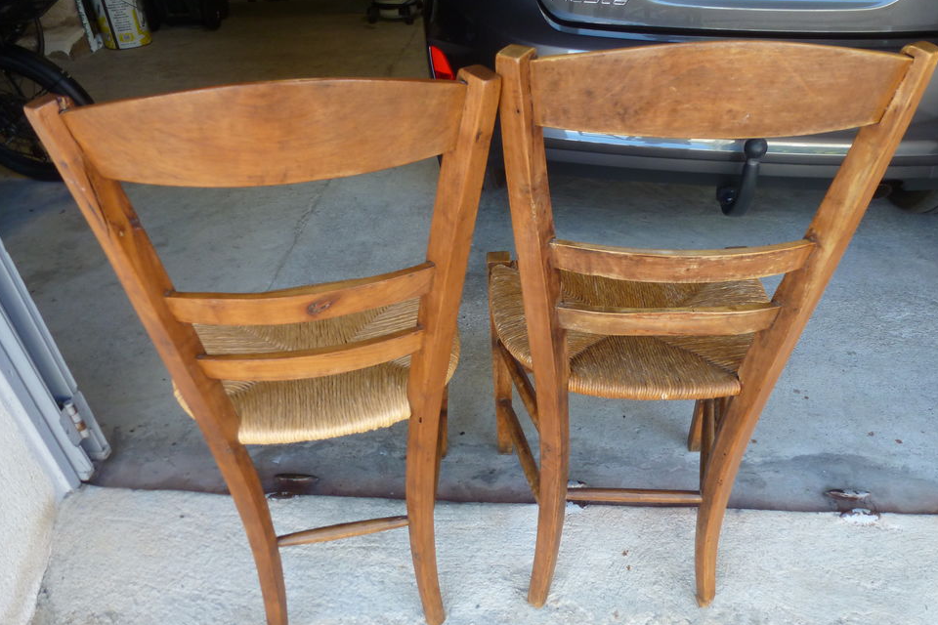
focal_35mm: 26
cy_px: 345
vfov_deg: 49.5
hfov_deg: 69.4
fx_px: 677
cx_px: 485
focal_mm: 4.3
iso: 160
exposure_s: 1/60
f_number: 3.3
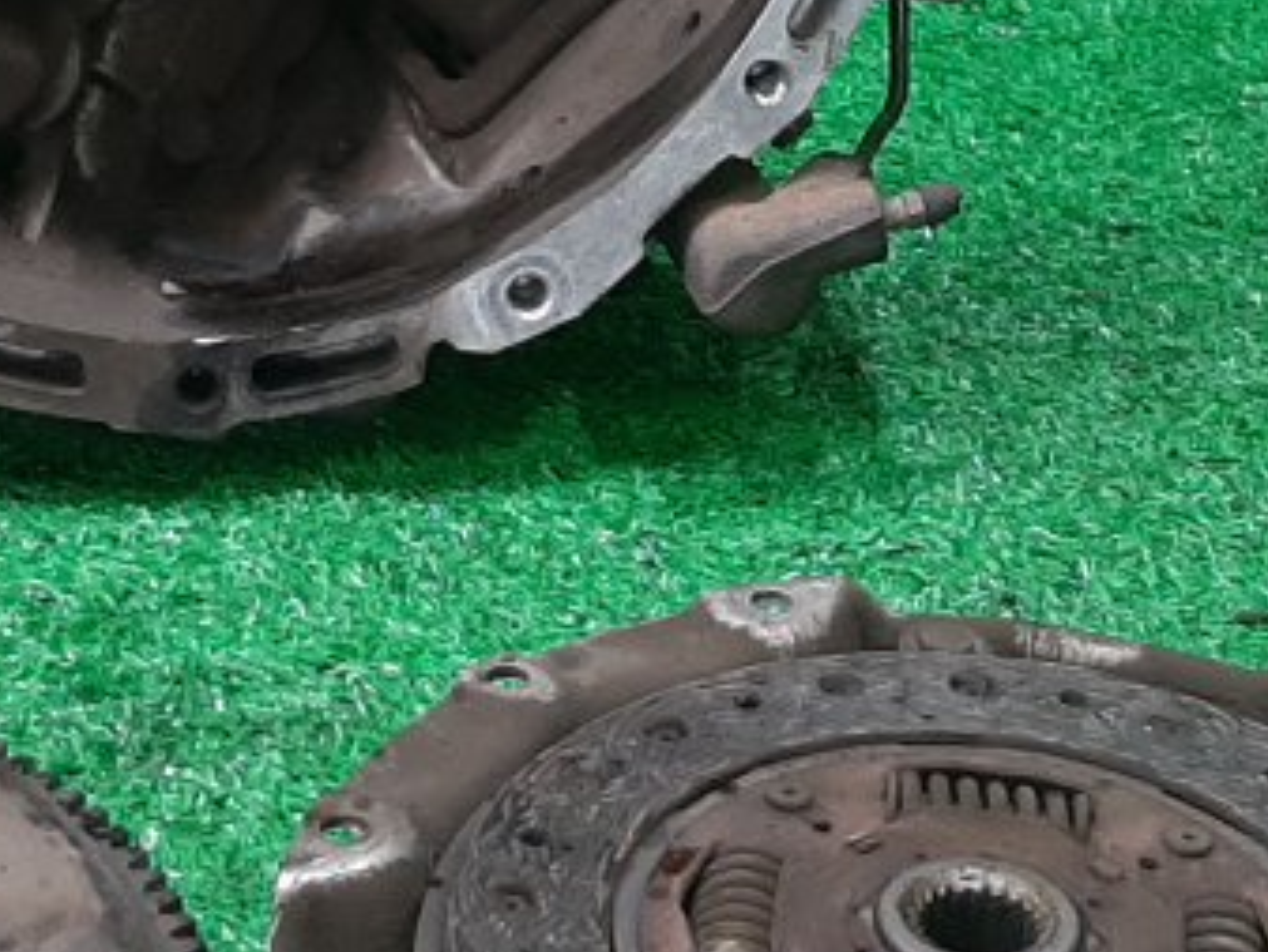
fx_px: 4067
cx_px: 429
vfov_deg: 13.3
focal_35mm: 111
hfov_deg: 17.7
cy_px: 214
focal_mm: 3.93
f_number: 1.7
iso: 142
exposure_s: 1/50
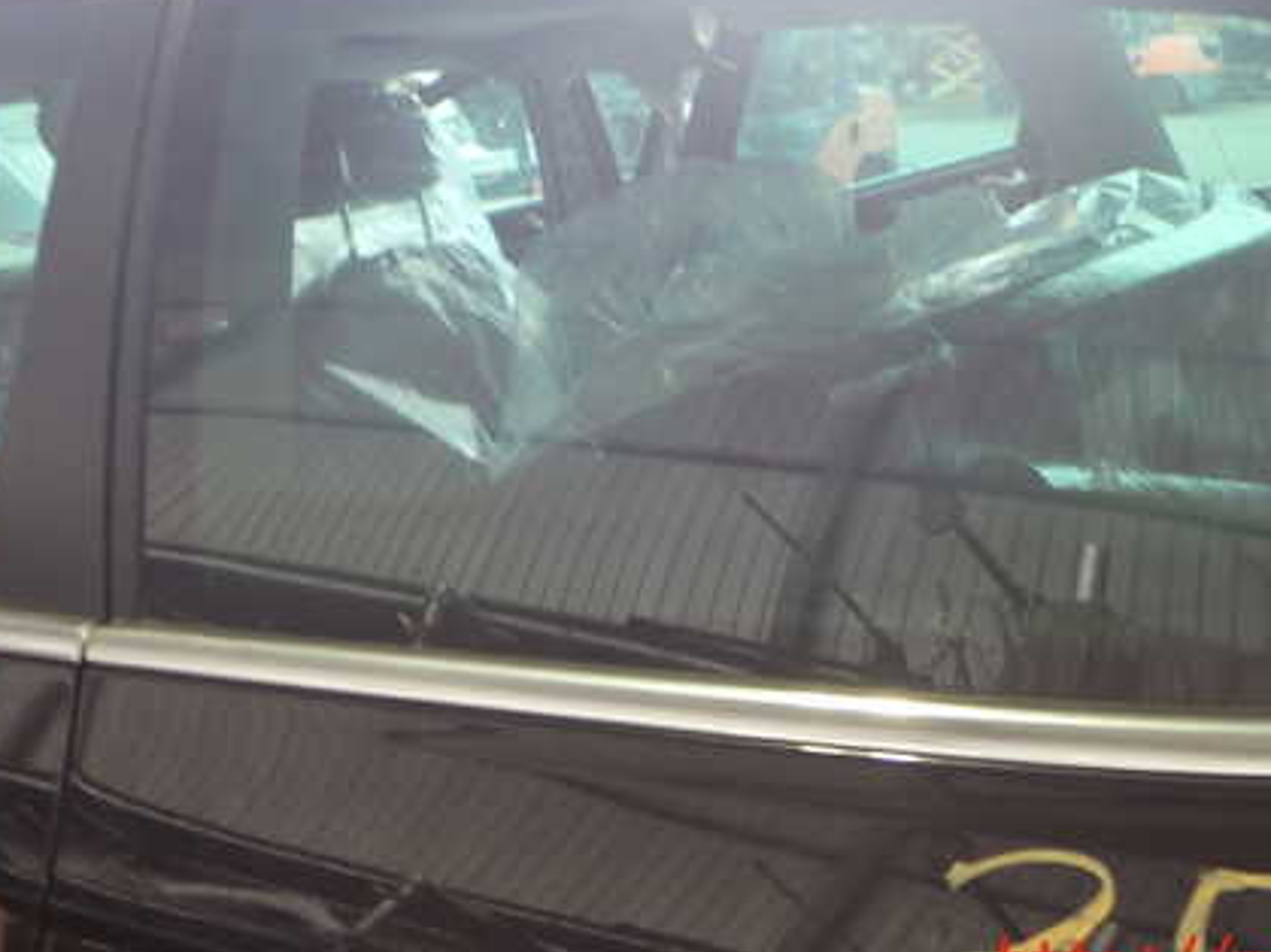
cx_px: 774
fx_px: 1578
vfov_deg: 33.3
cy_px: 324
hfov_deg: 43.6
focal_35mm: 43
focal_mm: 5.4
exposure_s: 1/30
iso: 200
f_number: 2.3
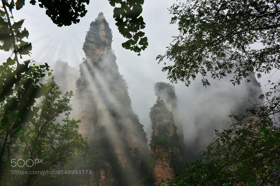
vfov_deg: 29.9
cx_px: 140
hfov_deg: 43.6
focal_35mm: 45
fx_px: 350
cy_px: 93
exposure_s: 1/250
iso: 400
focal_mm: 45
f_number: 10
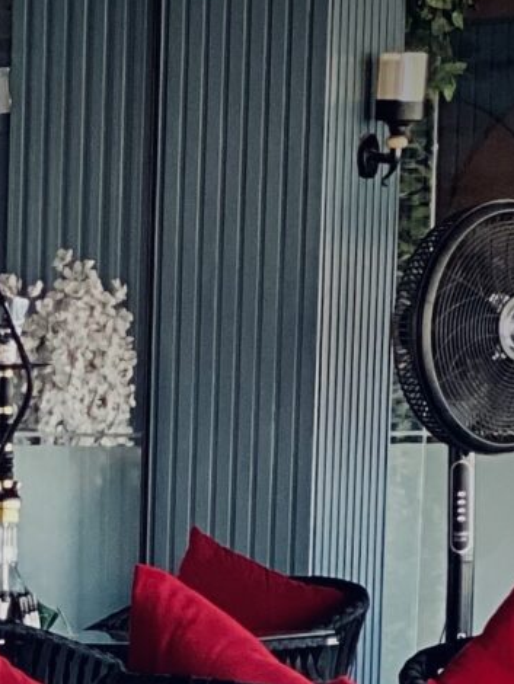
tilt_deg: -9.5
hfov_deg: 5.1
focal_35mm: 283
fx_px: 5598
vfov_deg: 6.7
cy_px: 1477
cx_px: -574
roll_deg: -0.8
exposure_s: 1/122
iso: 160
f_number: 2
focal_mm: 6
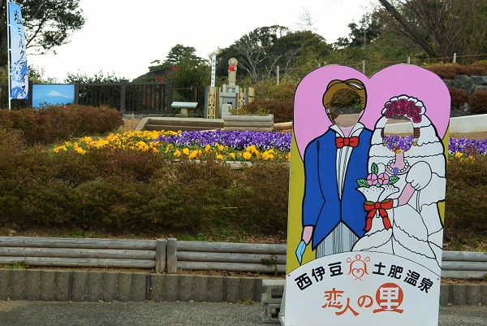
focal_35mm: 49
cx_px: 244
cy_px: 163
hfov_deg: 40.3
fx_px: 663
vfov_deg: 27.6
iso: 360
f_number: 4.5
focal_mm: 18.2
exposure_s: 1/125
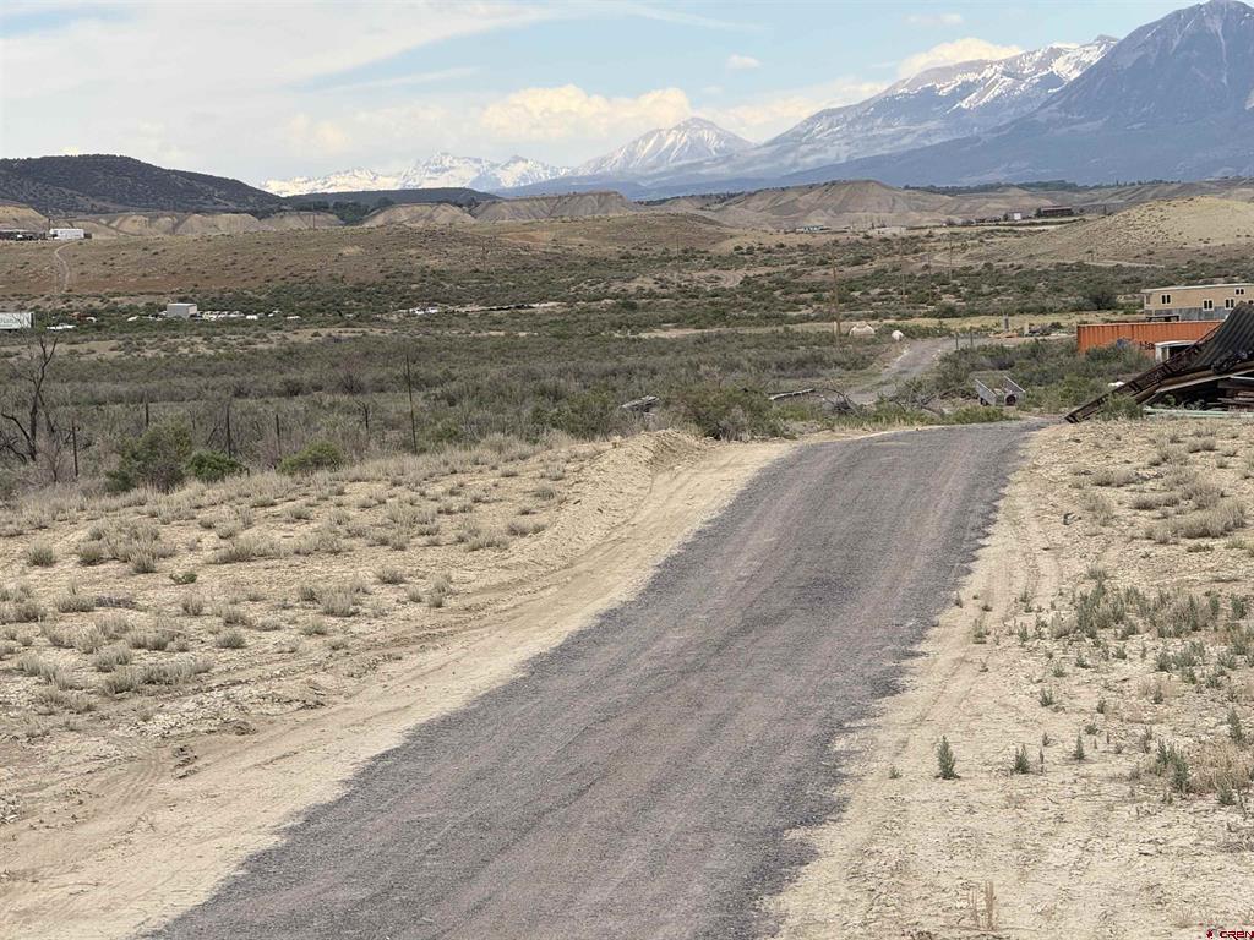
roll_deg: +3.5
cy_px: 470
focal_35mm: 120
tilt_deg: -1.7
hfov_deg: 16.4
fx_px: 4347
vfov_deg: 12.3
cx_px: 627
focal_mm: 15.66
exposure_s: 1/1248
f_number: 2.8
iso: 64
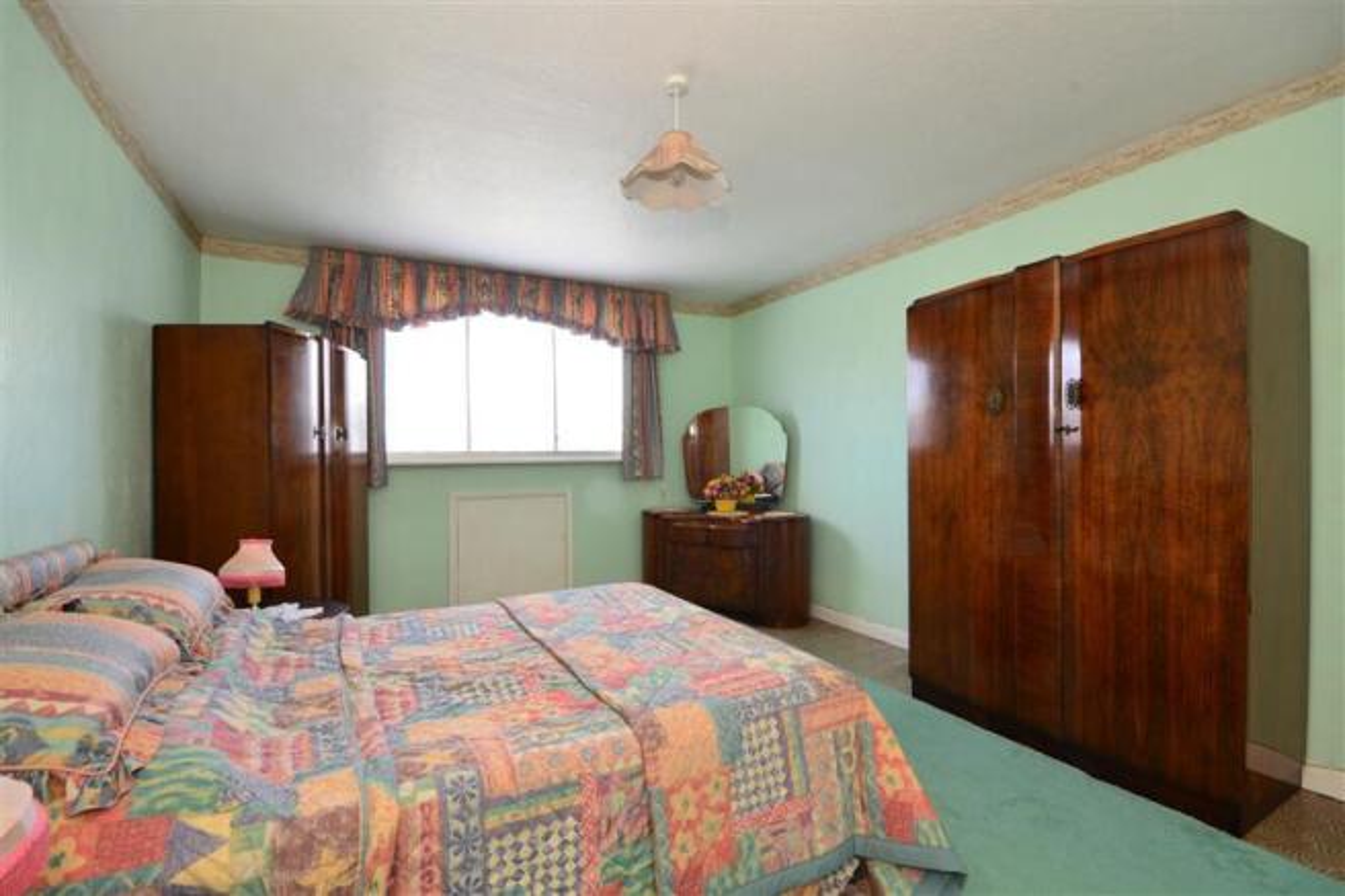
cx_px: 672
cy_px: 448
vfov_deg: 77.3
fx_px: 560
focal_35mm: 15
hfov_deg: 100.4
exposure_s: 1/6
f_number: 10
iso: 400
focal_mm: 10
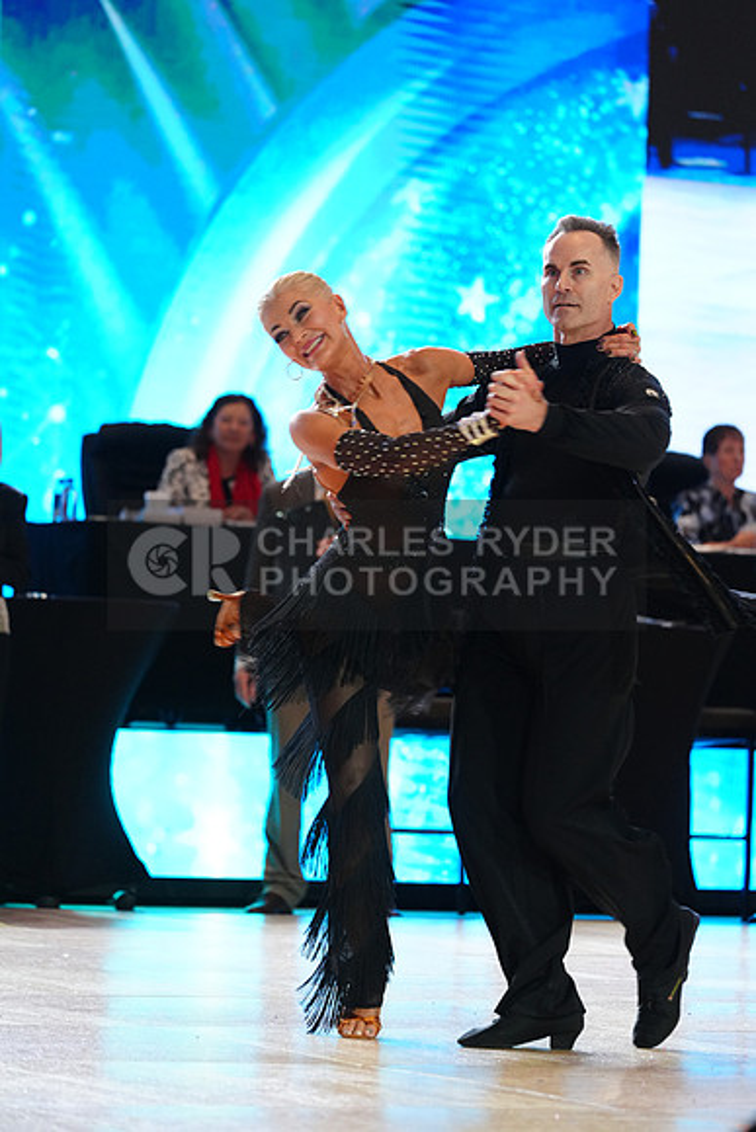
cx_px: 378
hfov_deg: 7.3
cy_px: 566
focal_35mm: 189
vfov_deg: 10.9
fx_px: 5949
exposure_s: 1/250
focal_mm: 189
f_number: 4
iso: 2500
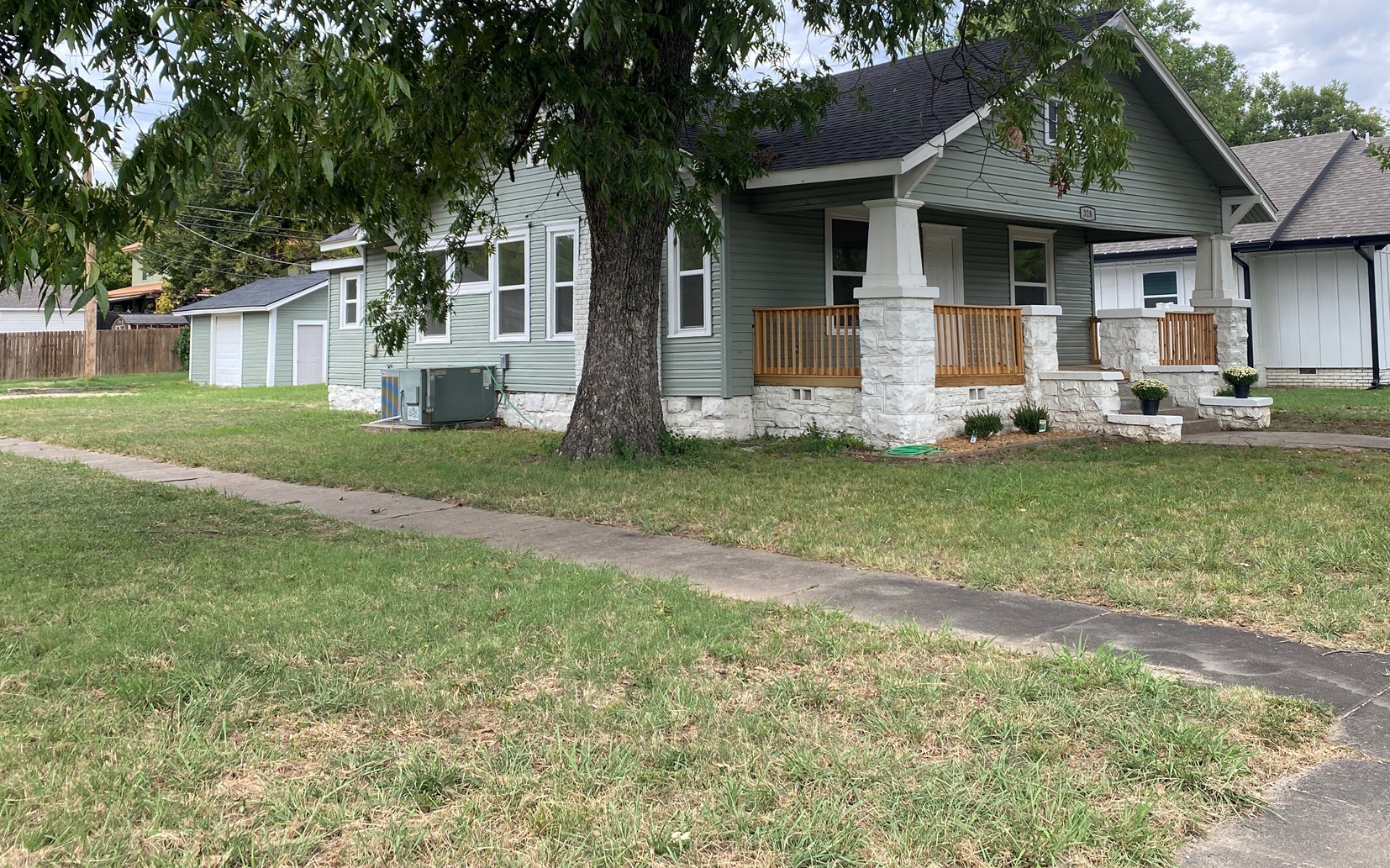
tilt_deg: +4.0
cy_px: 273
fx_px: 1212
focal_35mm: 32
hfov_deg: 59.6
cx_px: 730
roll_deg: -0.2
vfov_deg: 38.8
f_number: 1.8
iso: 32
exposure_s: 1/576
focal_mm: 4.25
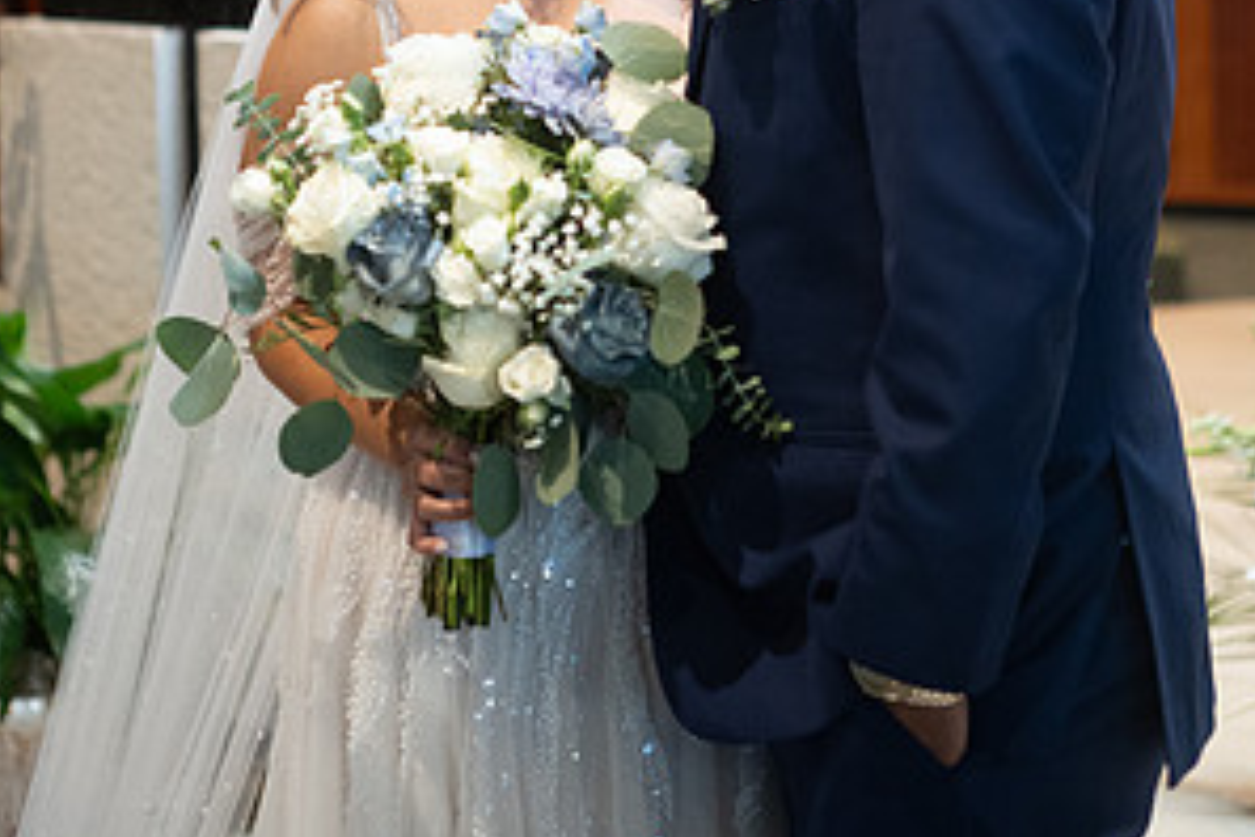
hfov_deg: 19.3
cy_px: -93
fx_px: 3695
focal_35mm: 106
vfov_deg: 12.7
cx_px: 630
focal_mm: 70
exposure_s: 1/100
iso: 5000
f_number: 2.8
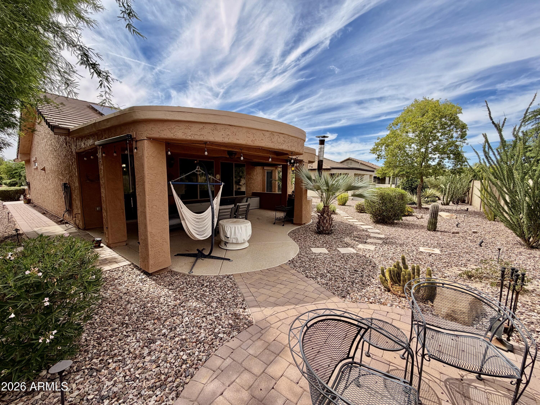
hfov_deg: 102.1
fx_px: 218
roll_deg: +0.3
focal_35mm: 14
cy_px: 202
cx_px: 270
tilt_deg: -6.0
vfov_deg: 85.7
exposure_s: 1/830
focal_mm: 2.22
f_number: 2.2
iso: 20
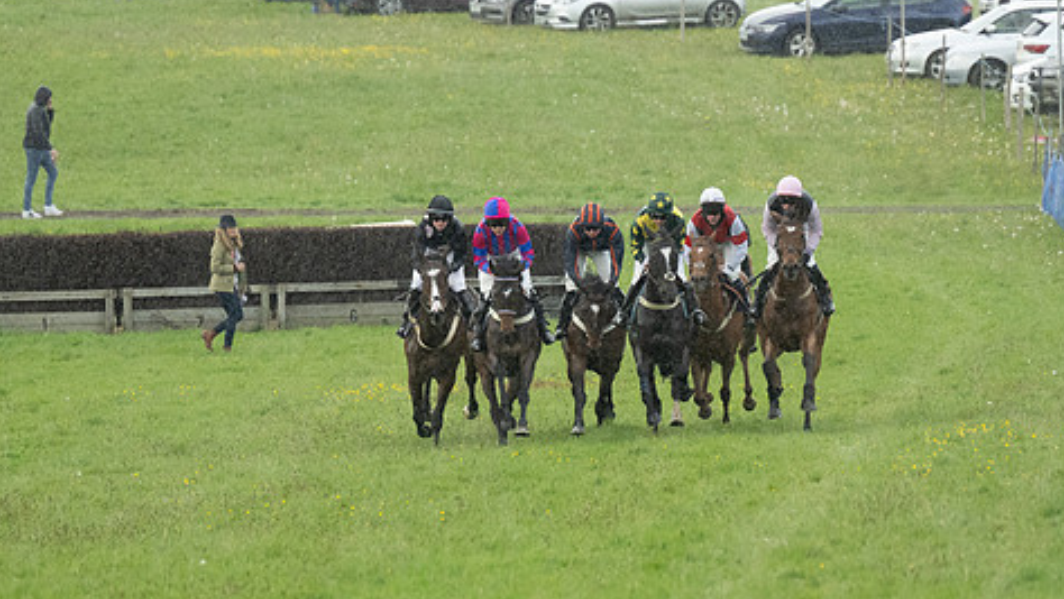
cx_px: 559
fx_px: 13547
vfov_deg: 2.5
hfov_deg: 4.5
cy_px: 368
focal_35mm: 480
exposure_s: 1/1000
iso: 2000
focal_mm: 250
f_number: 4
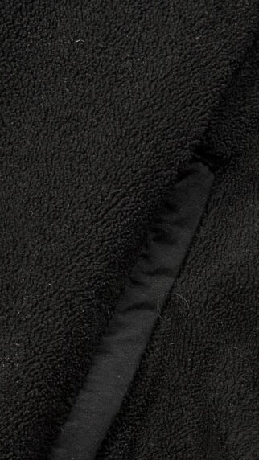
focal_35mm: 117
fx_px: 1428
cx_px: 154
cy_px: 361
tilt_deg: -79.4
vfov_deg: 18.2
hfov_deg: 10.4
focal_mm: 6.76
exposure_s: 1/60
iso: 400
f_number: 1.78
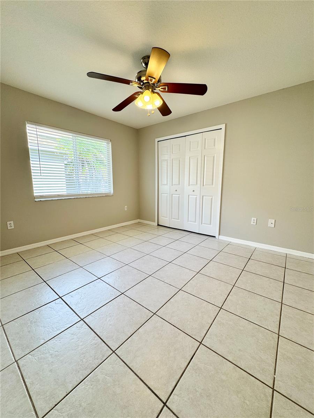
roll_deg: +0.7
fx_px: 169
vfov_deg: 102.1
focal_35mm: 14
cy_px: 209
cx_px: 157
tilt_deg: -9.3
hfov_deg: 85.7
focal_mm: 2.22
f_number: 2.2
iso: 64
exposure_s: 1/120
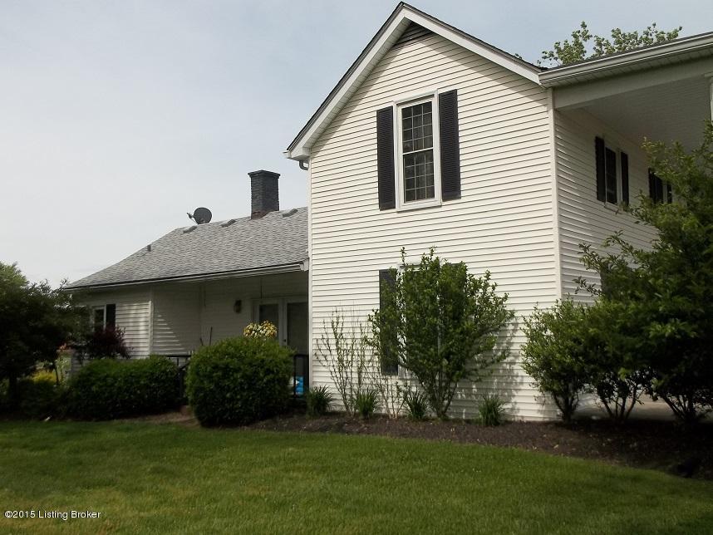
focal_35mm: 33
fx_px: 680
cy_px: 268
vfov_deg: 43.0
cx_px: 356
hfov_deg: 55.3
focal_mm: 5.9
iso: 80
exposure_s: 1/250
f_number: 8
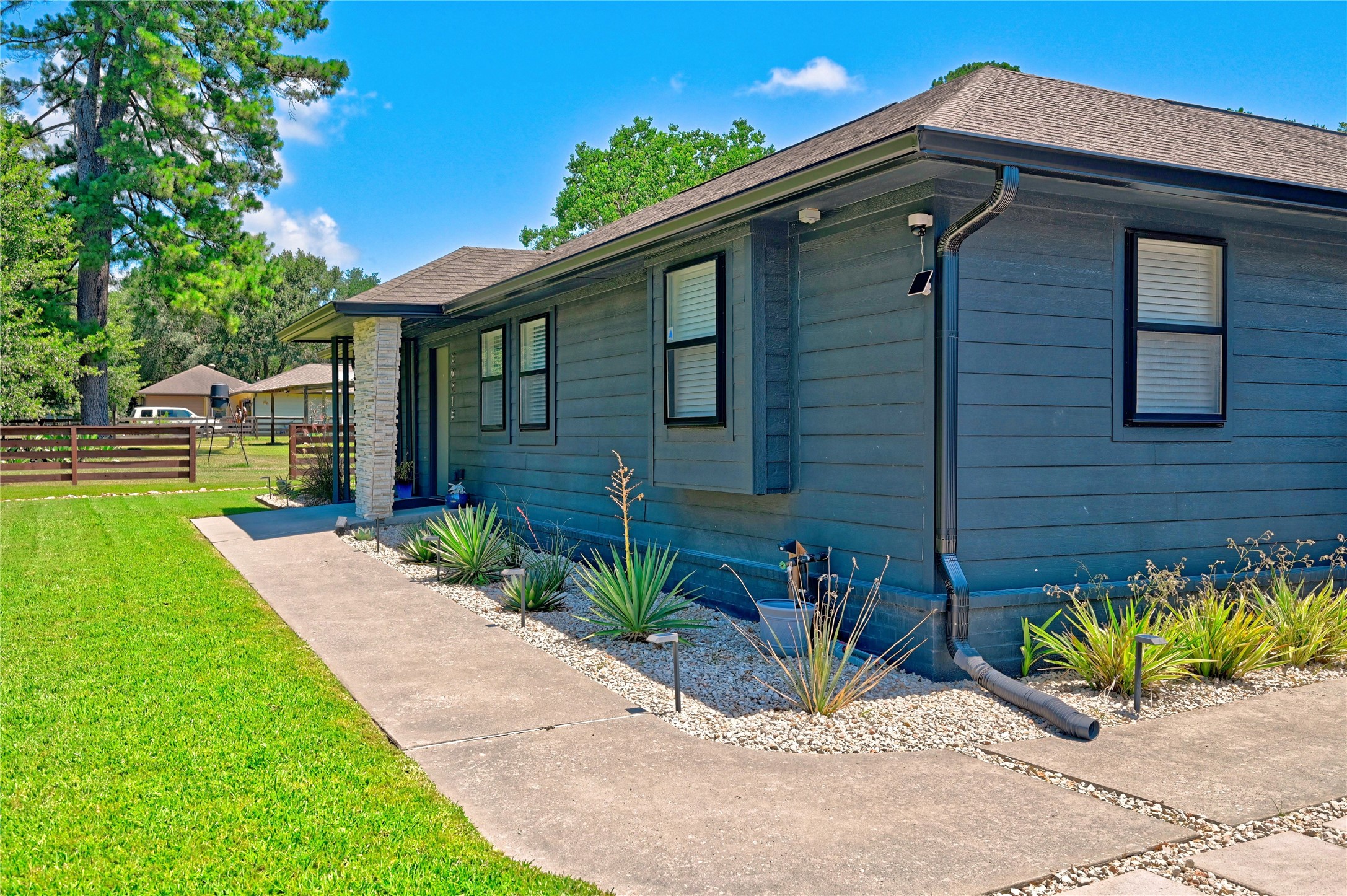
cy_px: 448
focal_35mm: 30
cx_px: 674
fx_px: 1122
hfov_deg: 62.0
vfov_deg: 43.5
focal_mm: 30
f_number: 8
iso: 400
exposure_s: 1/500
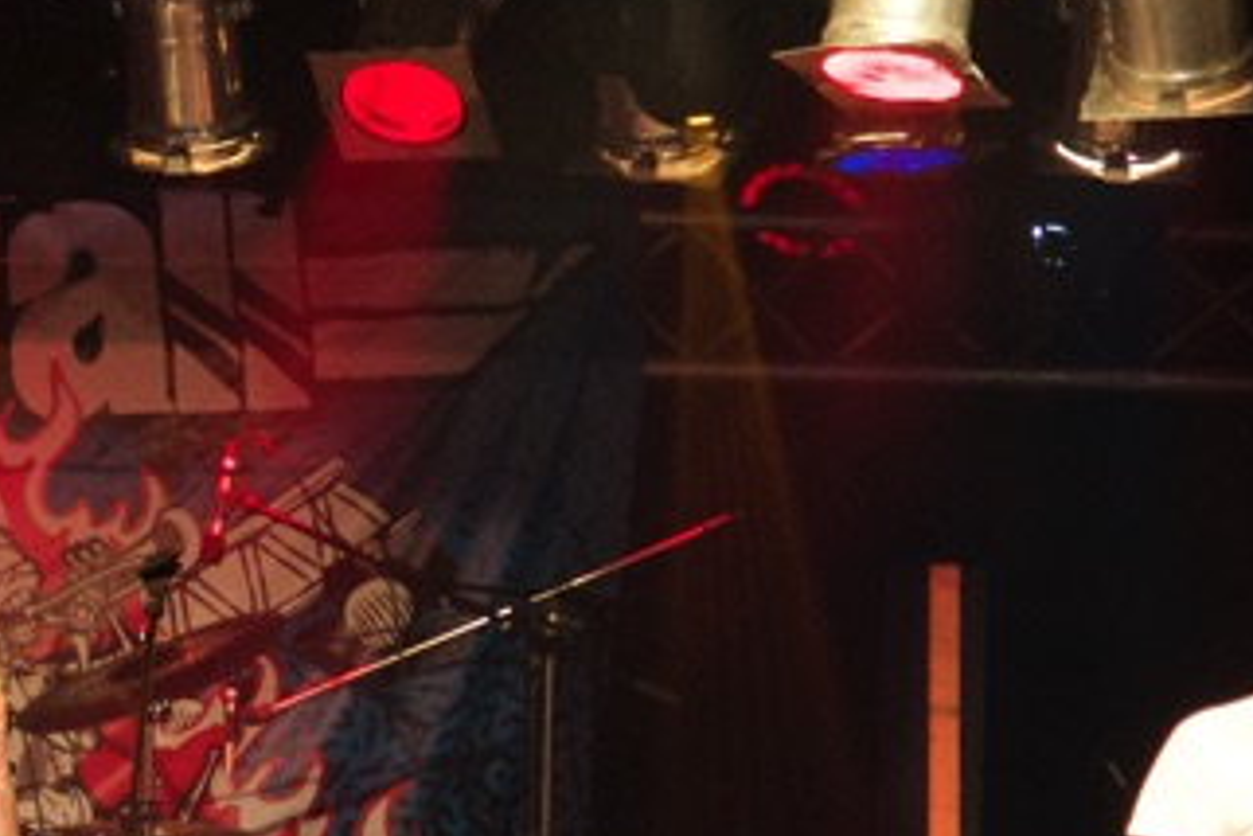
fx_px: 12981
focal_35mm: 373
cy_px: 748
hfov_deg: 5.5
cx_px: -359
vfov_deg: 3.7
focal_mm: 117
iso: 8000
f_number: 5.6
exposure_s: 1/200
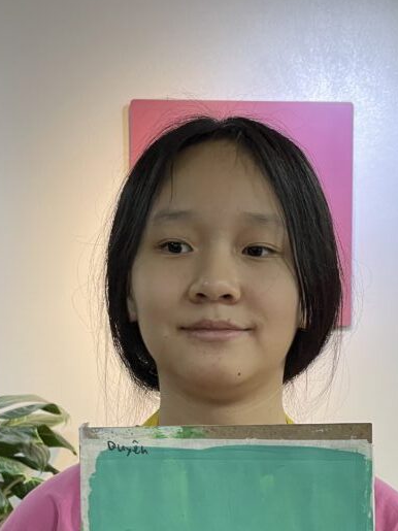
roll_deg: -0.1
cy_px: 477
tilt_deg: -3.2
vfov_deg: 19.1
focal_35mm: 101
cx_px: 275
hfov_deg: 14.6
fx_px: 1549
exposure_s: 1/100
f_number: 2
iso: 100
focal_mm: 6
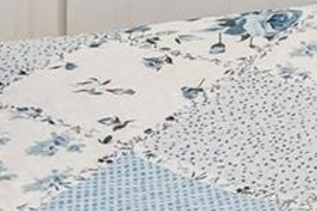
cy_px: -343
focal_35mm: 114
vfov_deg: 10.0
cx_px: 469
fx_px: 1004
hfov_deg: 16.4
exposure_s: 1/15
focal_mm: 16
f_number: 8
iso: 400
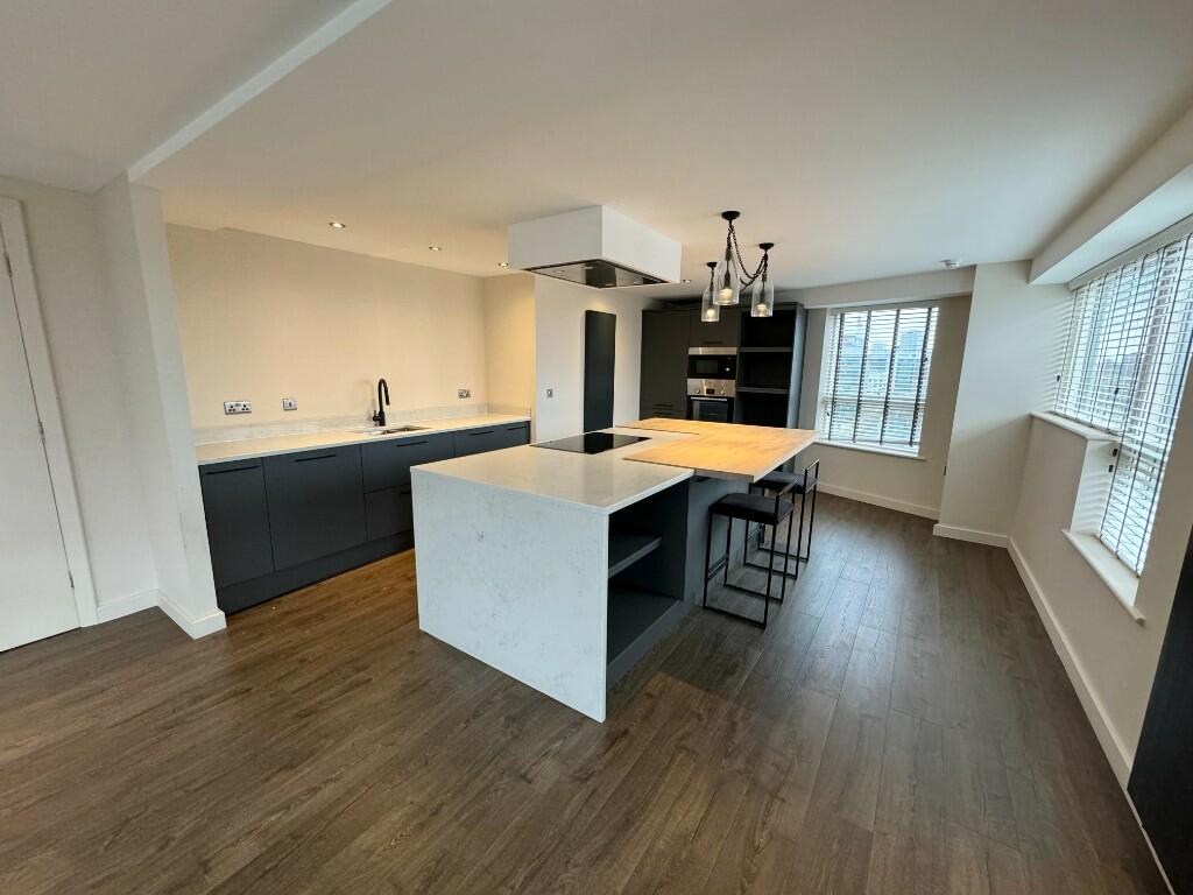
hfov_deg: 102.1
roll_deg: -0.9
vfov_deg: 85.7
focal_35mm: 14
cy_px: 448
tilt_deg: -10.3
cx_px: 596
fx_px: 482
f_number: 2.2
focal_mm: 2.22
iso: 250
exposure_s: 1/100
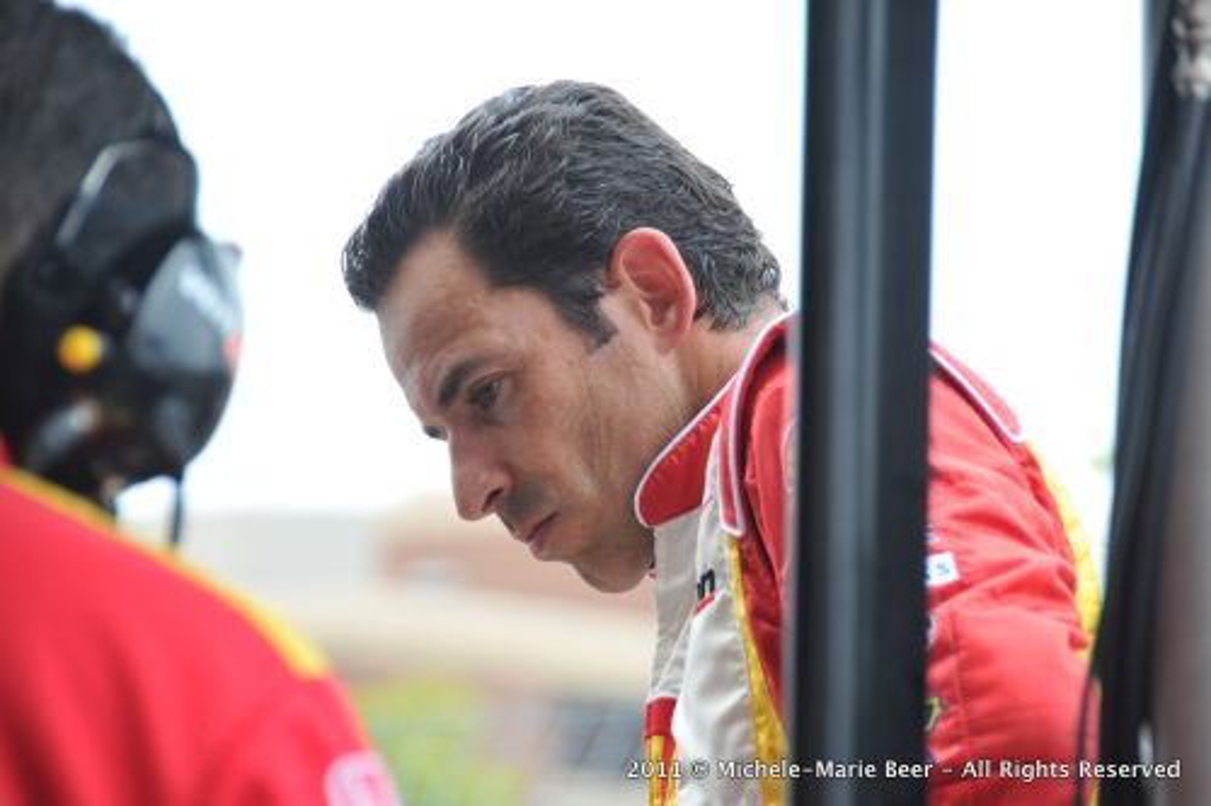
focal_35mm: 300
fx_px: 10088
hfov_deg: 6.9
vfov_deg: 4.6
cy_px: 403
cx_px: 606
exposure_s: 1/250
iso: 400
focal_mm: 200
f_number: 6.3
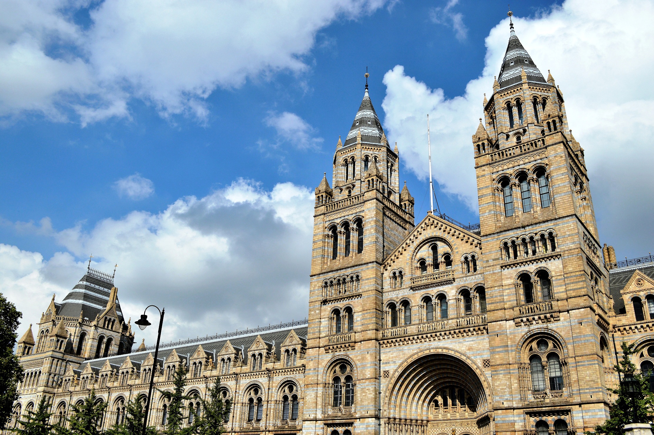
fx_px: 545
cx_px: 327
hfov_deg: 62.0
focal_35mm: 30
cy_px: 218
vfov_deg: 43.5
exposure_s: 1/1250
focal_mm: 20
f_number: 6.3
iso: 100
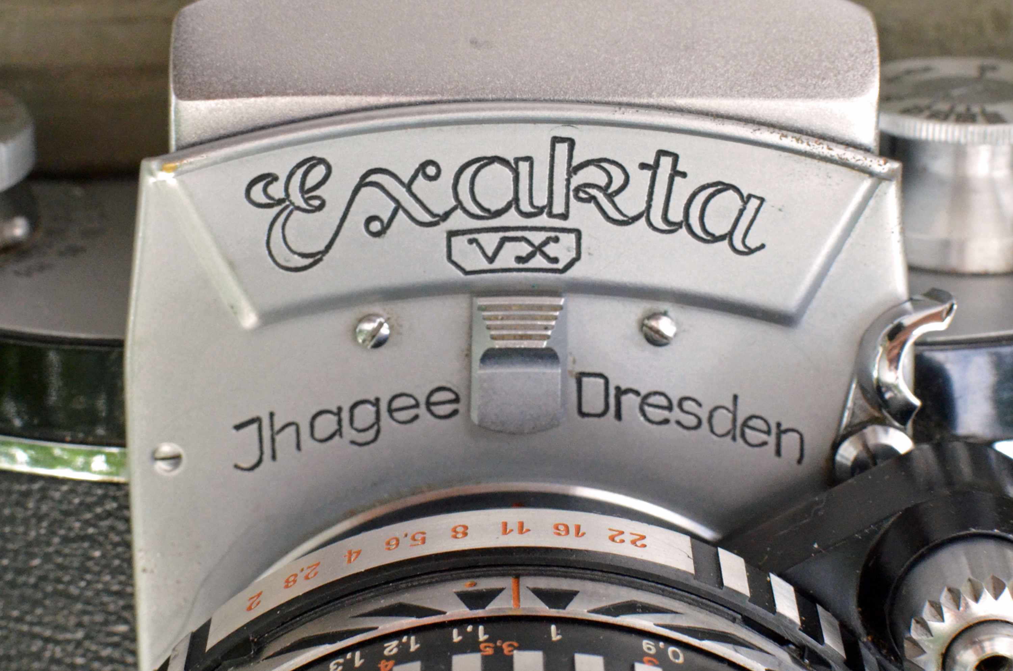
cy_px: 336
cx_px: 506
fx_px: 1474
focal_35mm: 52
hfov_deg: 37.9
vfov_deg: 25.6
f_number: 9
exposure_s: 1/80
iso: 2500
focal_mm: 35
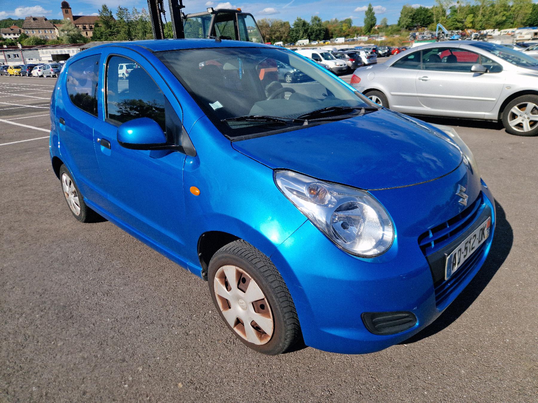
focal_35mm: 23
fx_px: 357
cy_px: 202
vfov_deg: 58.9
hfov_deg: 73.9
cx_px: 269
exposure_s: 1/2000
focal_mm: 5.4
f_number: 1.8
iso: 50
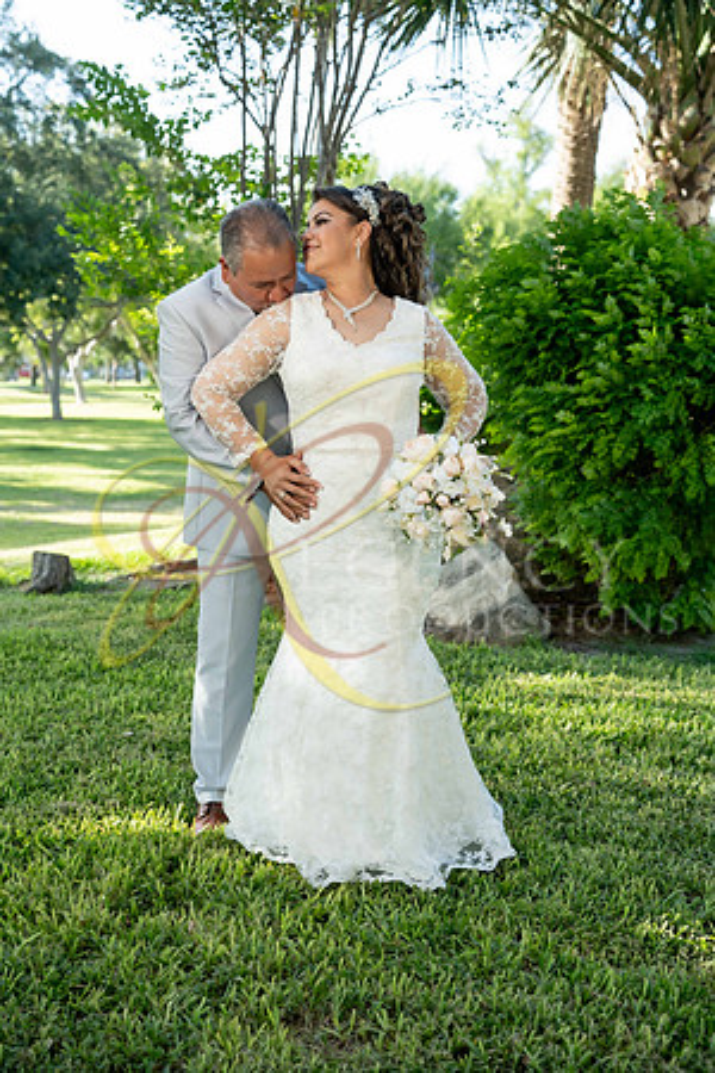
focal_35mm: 48
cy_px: 536
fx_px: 1430
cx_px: 358
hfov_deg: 28.1
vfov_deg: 41.1
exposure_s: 1/500
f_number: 4
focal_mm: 48
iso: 500
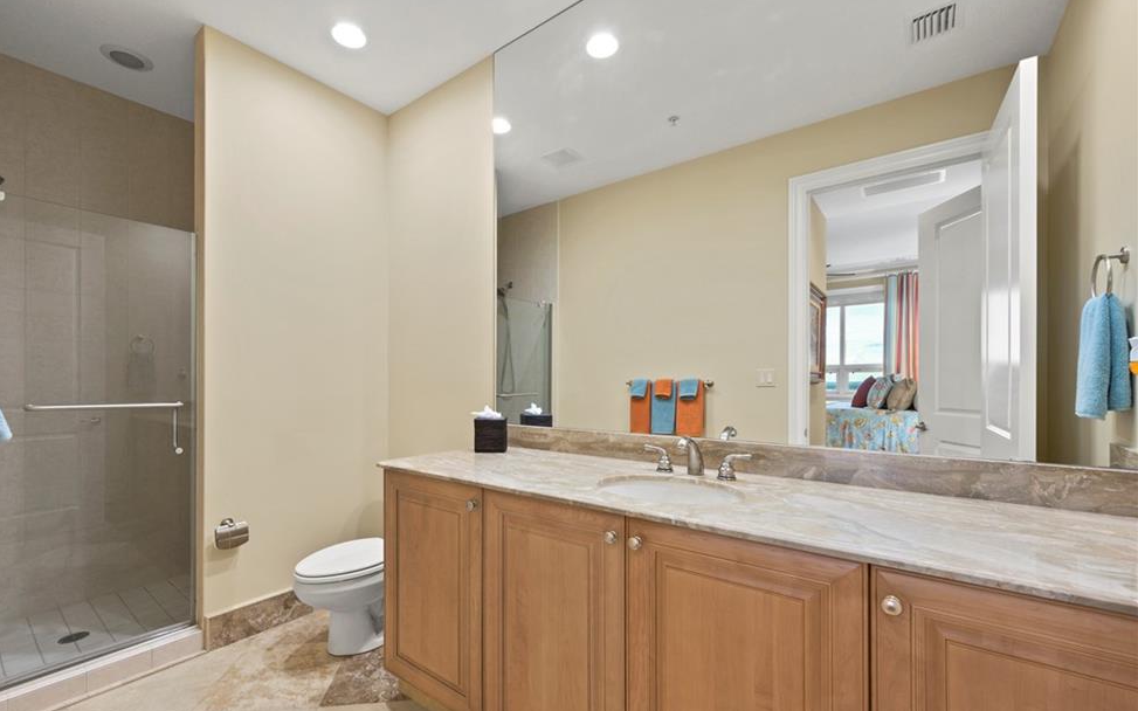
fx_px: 465
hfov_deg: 101.4
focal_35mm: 15
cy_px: 386
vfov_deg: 74.6
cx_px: 540
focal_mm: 14
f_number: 9
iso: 320
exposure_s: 1/4
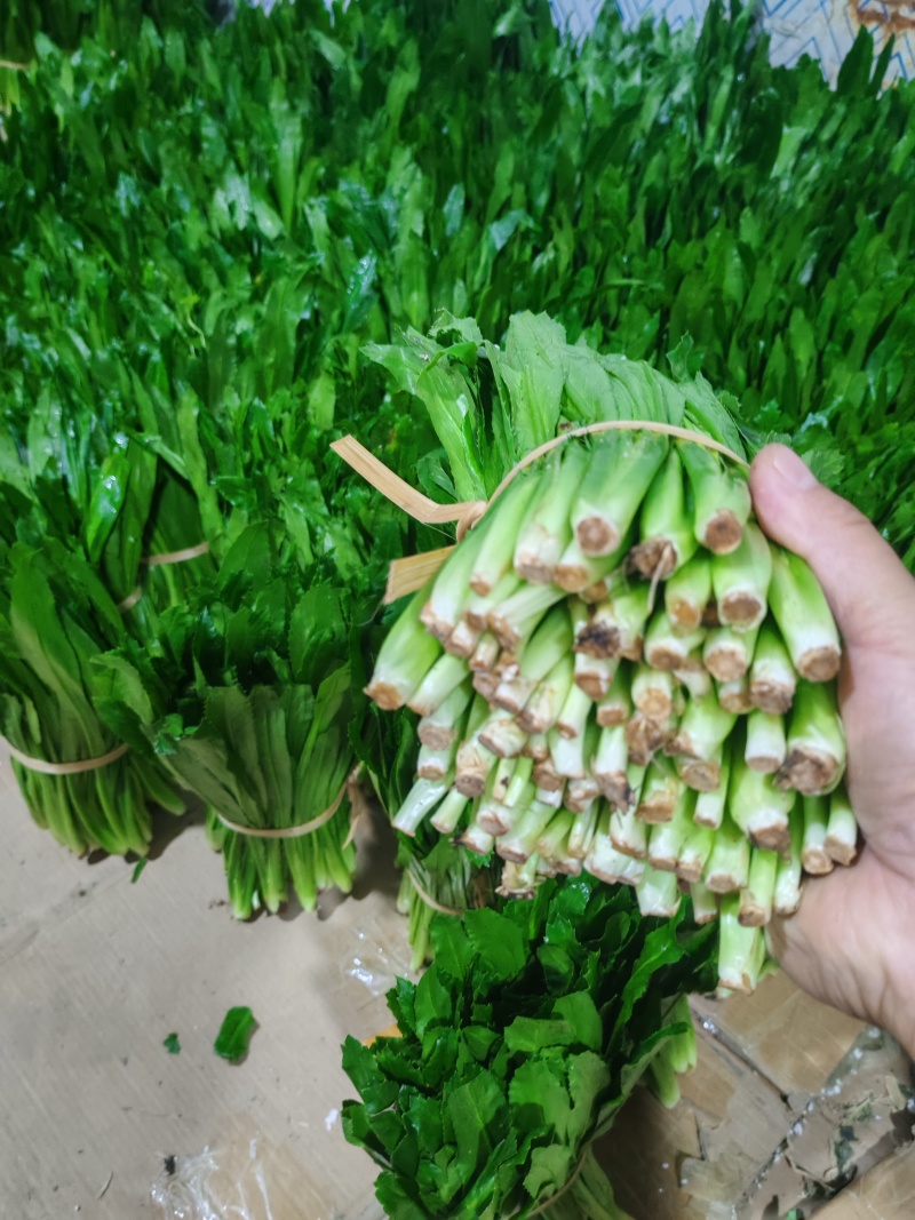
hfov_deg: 51.3
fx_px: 952
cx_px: 458
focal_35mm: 27
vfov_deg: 65.3
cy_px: 610
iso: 1000
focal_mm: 5.52
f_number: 1.95
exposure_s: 1/33
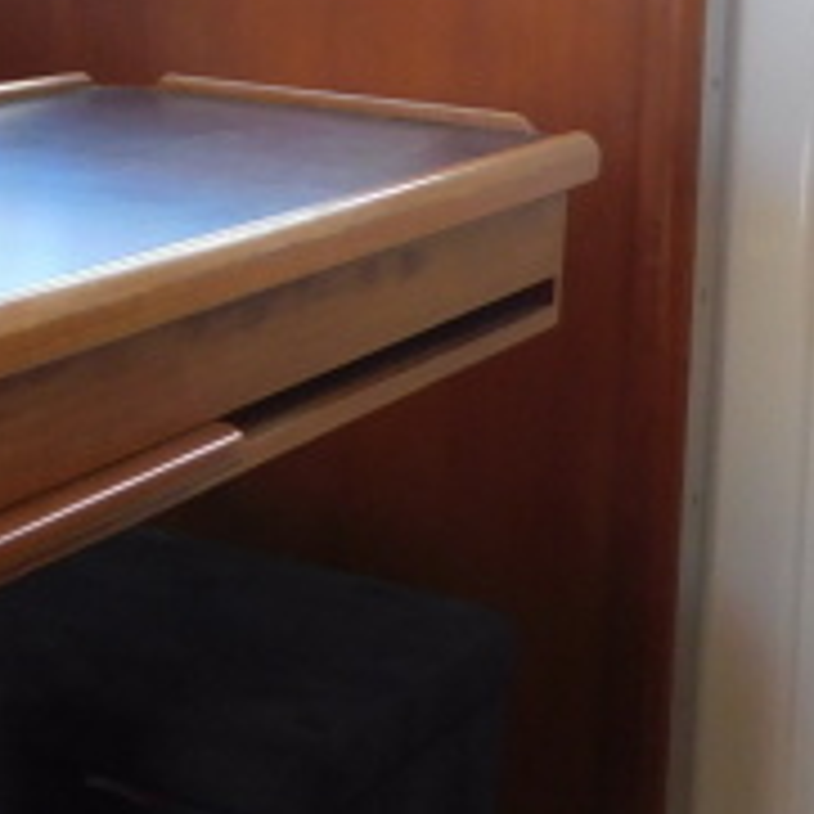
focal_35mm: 90
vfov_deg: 18.6
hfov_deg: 16.8
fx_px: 2394
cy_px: -54
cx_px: -526
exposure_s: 1/100
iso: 125
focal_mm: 4
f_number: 3
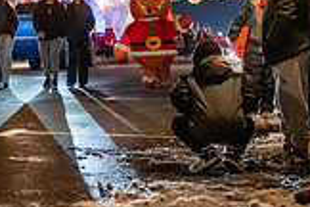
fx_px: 1111
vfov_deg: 10.5
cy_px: -22
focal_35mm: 129
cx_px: 57
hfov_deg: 15.8
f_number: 3.5
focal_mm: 36
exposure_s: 1/200
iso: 5000
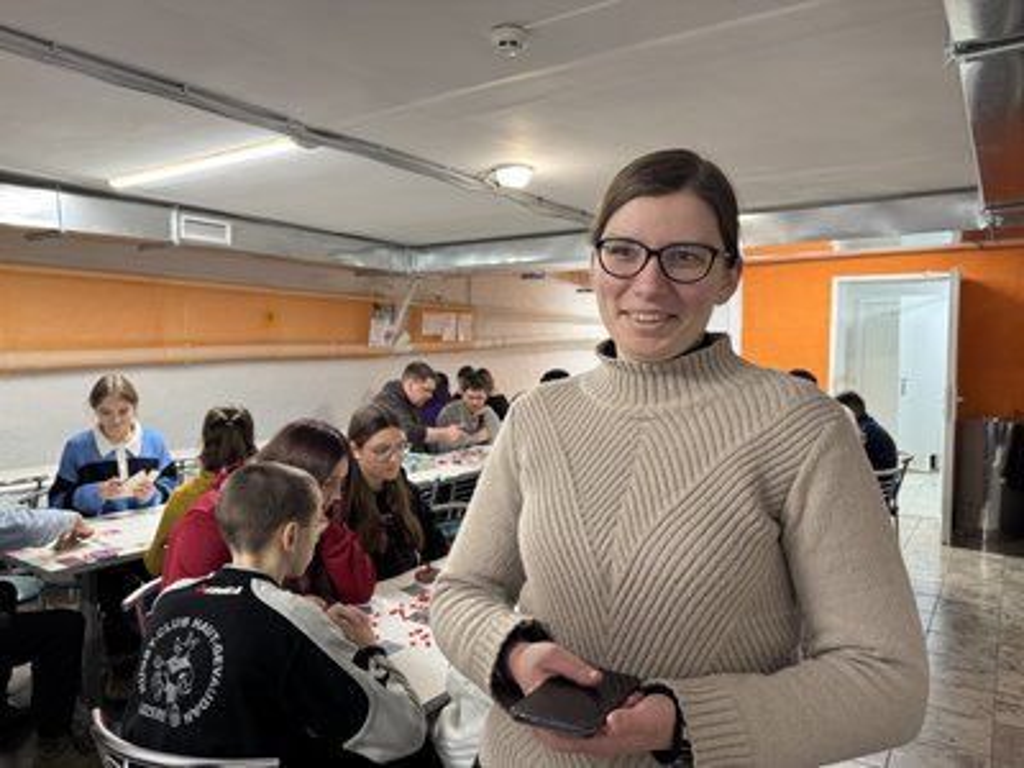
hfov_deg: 71.6
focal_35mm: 24
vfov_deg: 56.8
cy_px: 384
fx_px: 710
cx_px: 512
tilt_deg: -2.2
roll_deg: -0.2
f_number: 1.78
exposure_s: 1/50
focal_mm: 6.76
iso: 200
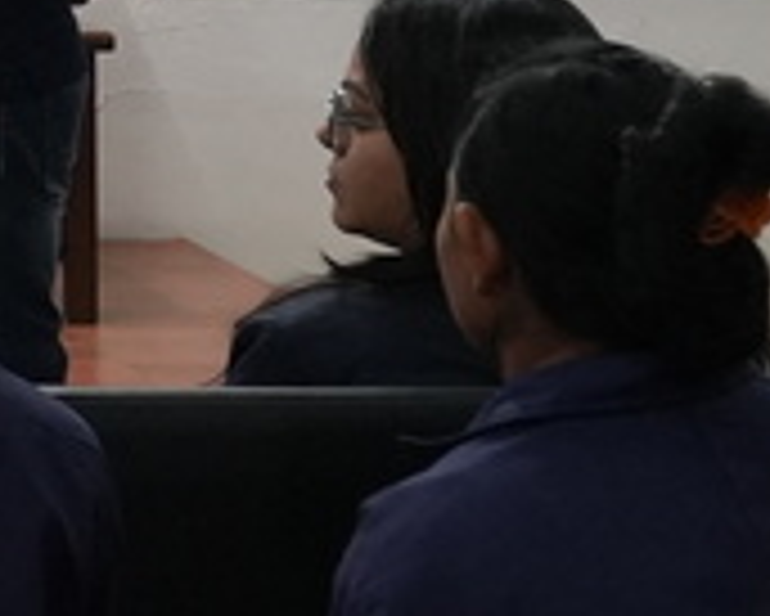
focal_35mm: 190
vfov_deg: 8.0
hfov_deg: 9.0
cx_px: -1198
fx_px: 4332
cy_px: -355
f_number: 3.2
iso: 1600
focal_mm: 20
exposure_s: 1/160
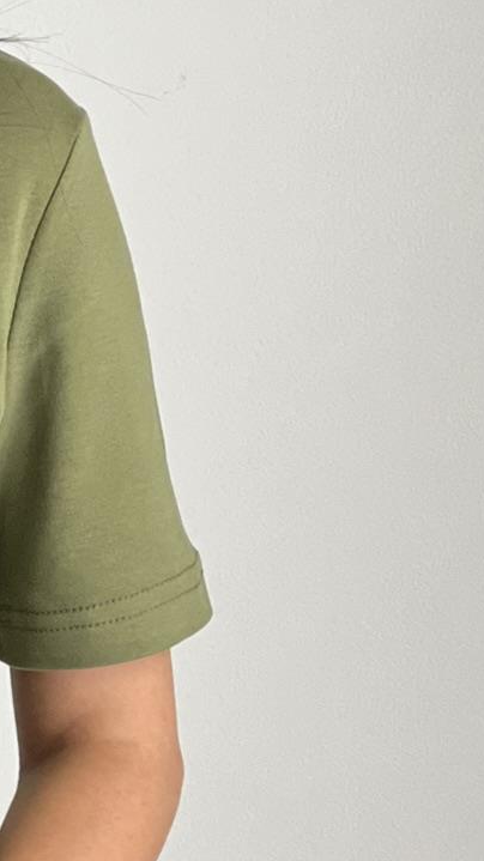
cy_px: 382
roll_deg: +0.8
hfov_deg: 5.0
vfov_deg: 9.0
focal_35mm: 239
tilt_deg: -5.2
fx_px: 5457
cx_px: -270
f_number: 2.8
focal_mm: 9
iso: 250
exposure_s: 1/105
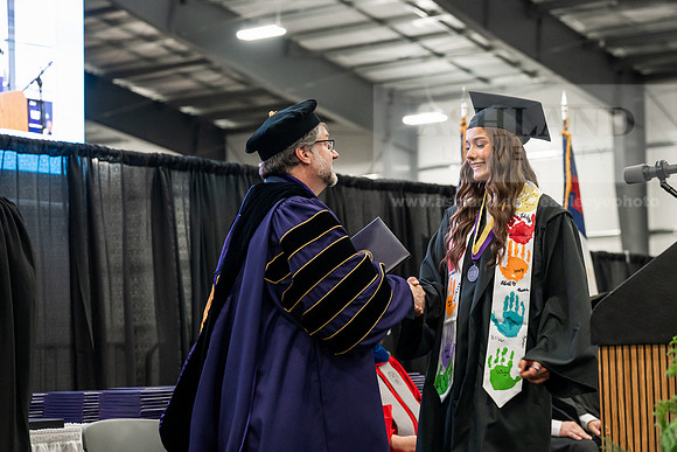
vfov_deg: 15.9
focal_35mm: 86
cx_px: 338
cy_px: 226
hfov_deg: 23.6
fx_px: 1618
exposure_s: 1/200
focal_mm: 86
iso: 4000
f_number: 4.5
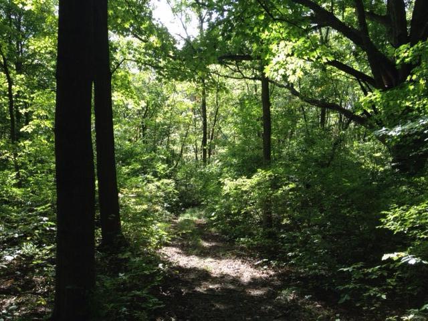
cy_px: 160
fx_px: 433
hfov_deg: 52.6
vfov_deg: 40.7
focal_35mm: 35
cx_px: 214
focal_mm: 4.28
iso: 50
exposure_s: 1/166
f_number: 2.4
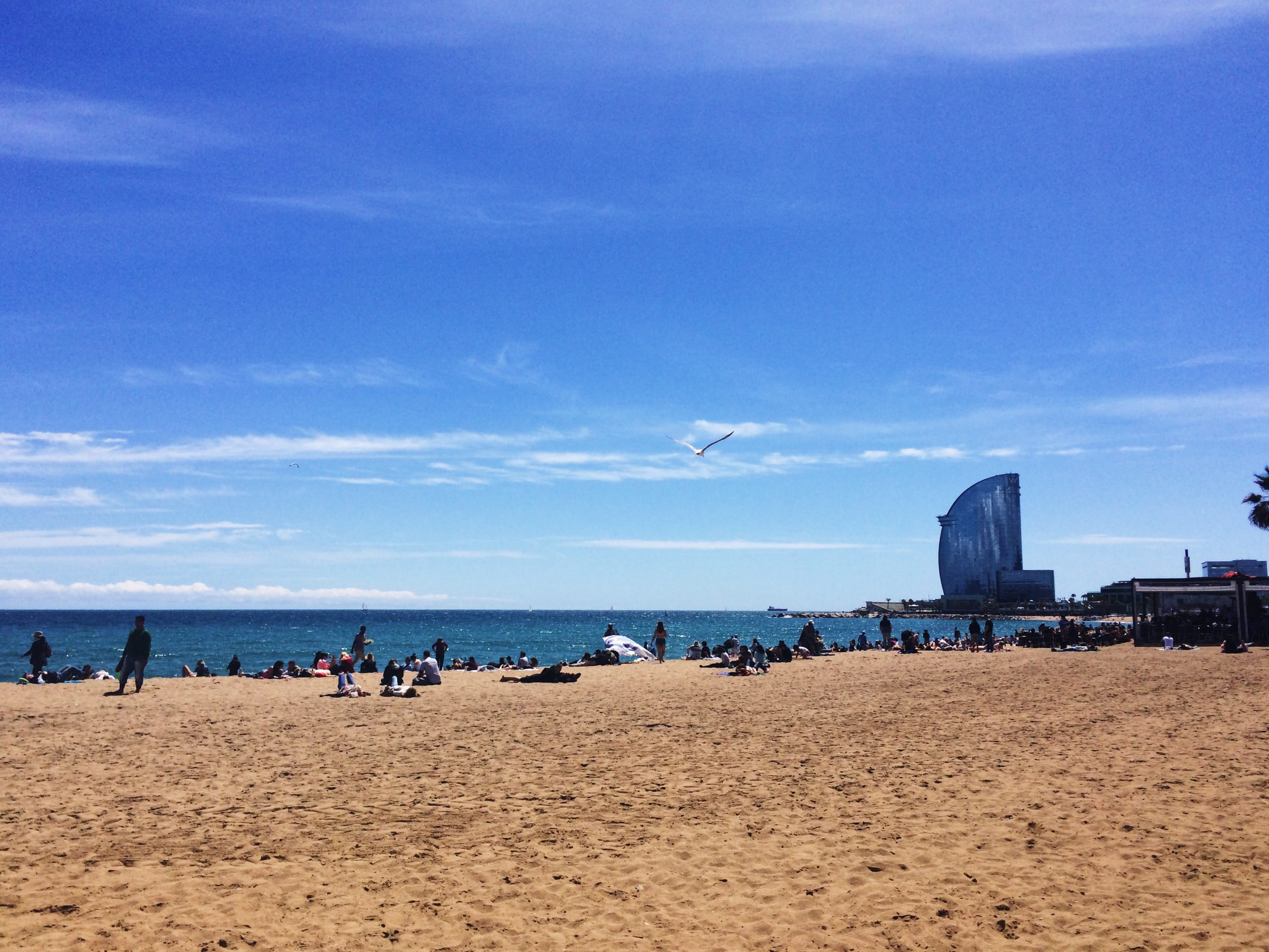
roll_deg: +0.1
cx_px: 634
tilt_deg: +7.9
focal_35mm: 29
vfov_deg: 48.2
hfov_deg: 61.7
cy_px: 476
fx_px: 1063
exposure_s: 1/4115
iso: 32
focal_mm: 4.15
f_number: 2.2
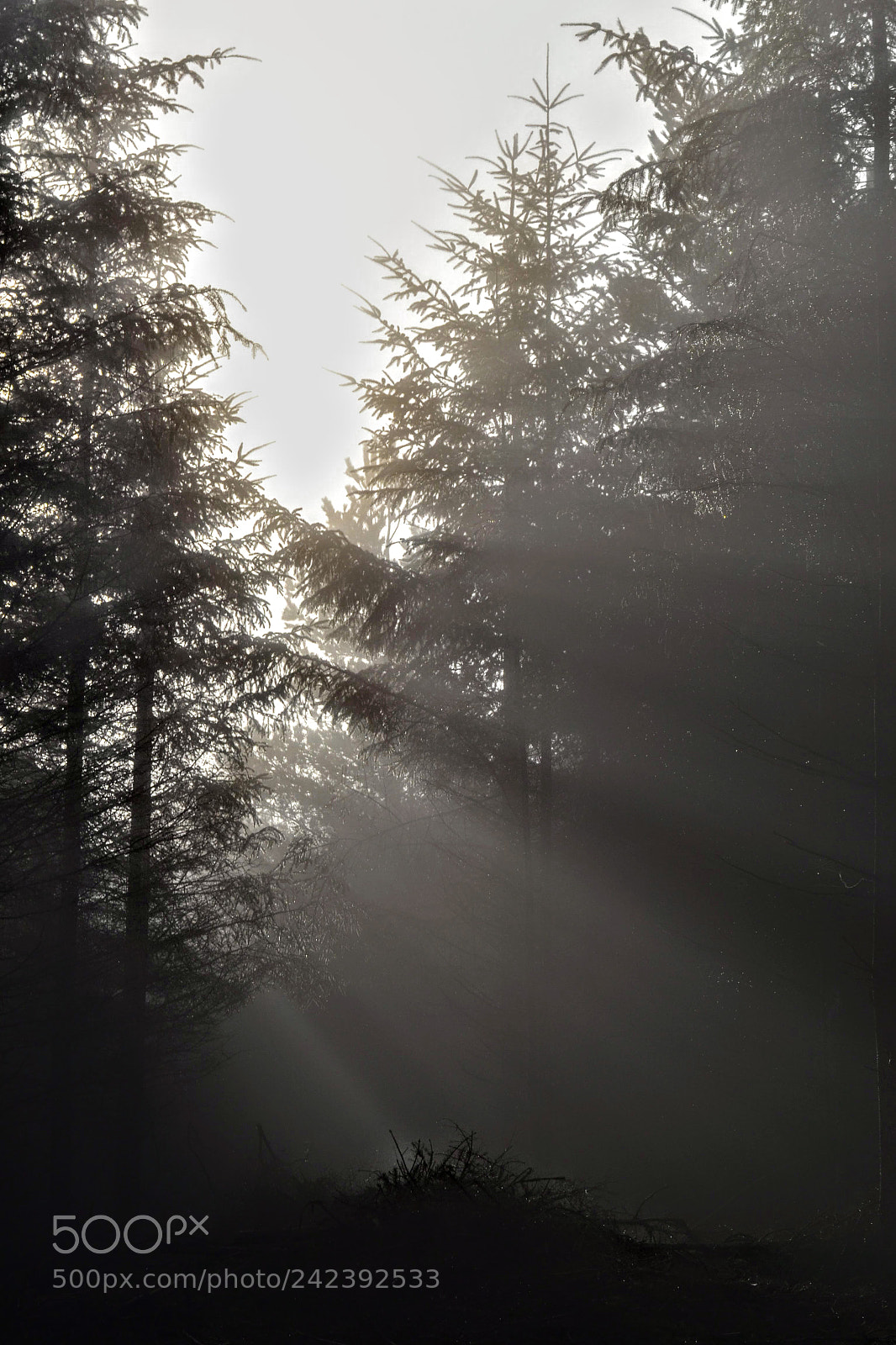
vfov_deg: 24.6
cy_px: 672
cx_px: 448
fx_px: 3081
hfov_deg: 16.5
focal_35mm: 82
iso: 100
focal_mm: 55
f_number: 10
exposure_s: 1/200
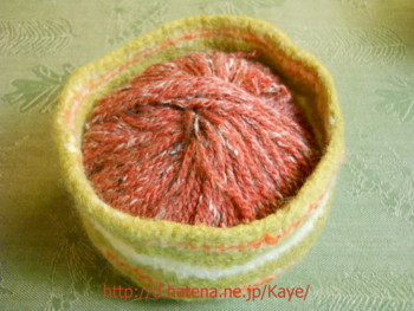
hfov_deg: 45.7
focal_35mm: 41
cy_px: 156
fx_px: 491
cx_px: 207
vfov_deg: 35.2
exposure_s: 1/8
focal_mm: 6.72
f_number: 3.1
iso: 500
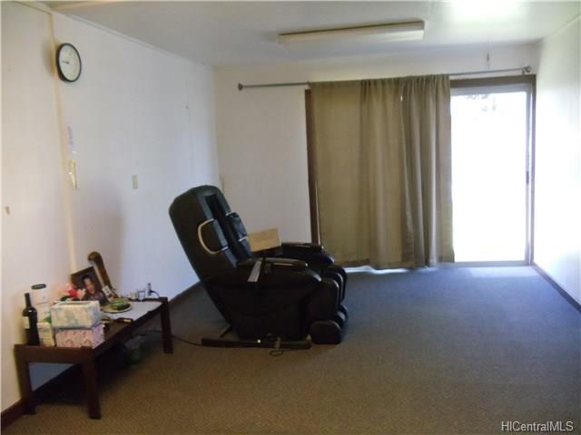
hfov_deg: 42.9
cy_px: 218
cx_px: 290
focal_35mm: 44
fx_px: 739
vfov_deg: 32.9
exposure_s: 1/60
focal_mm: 6
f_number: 3.5
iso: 800
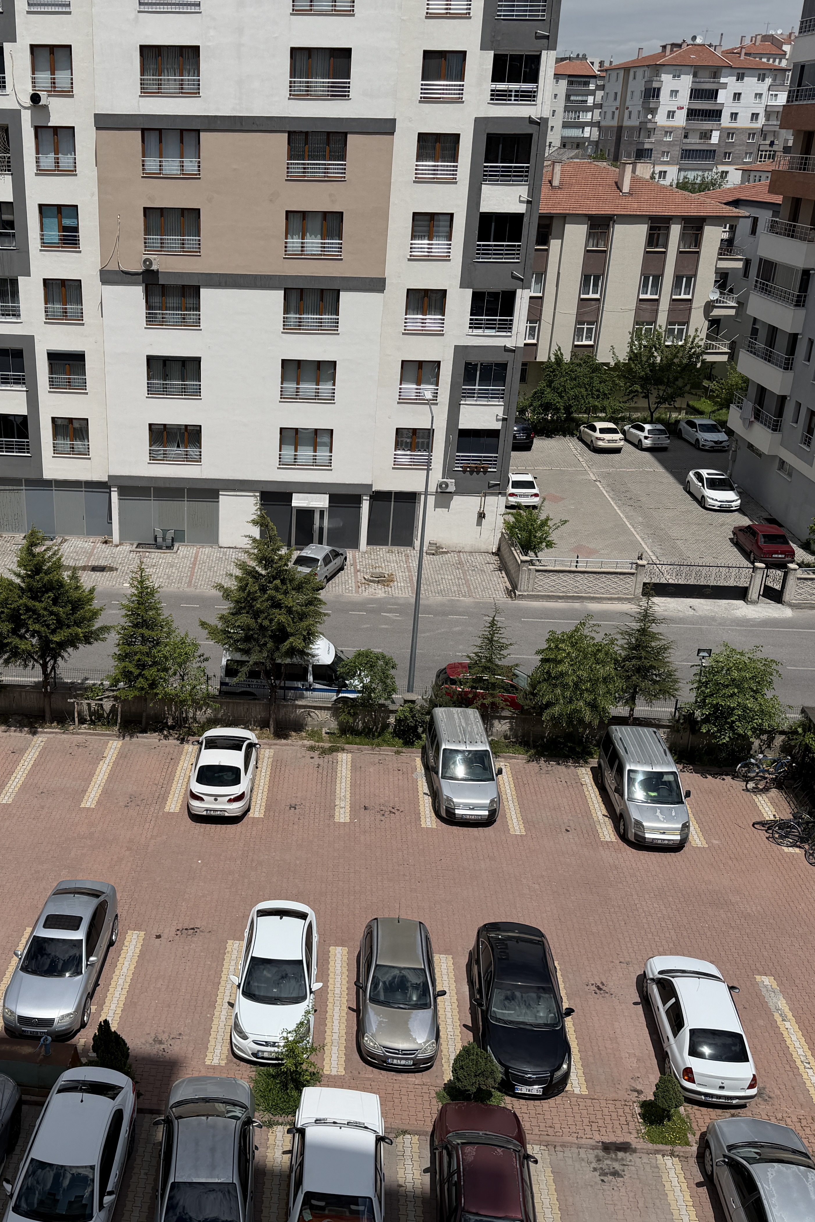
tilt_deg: -22.2
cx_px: 254
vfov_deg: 55.8
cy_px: 604
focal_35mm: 34
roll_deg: -0.7
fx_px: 1154
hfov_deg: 38.3
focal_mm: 6.76
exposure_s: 1/10309
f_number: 1.78
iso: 80
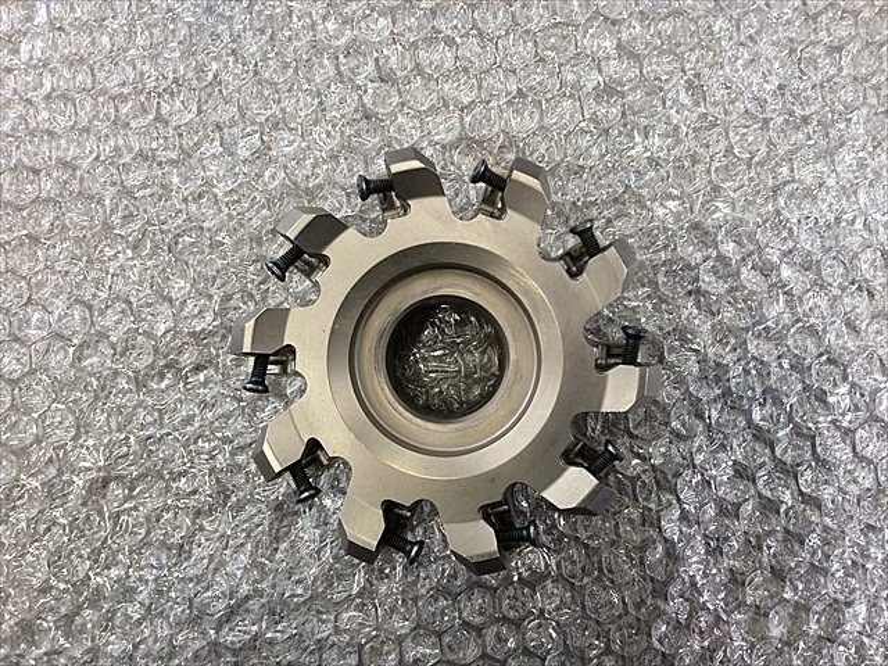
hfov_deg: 56.8
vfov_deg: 44.2
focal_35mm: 32
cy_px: 333
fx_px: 821
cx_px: 444
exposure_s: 1/24
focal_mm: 3.3
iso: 32
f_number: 2.4
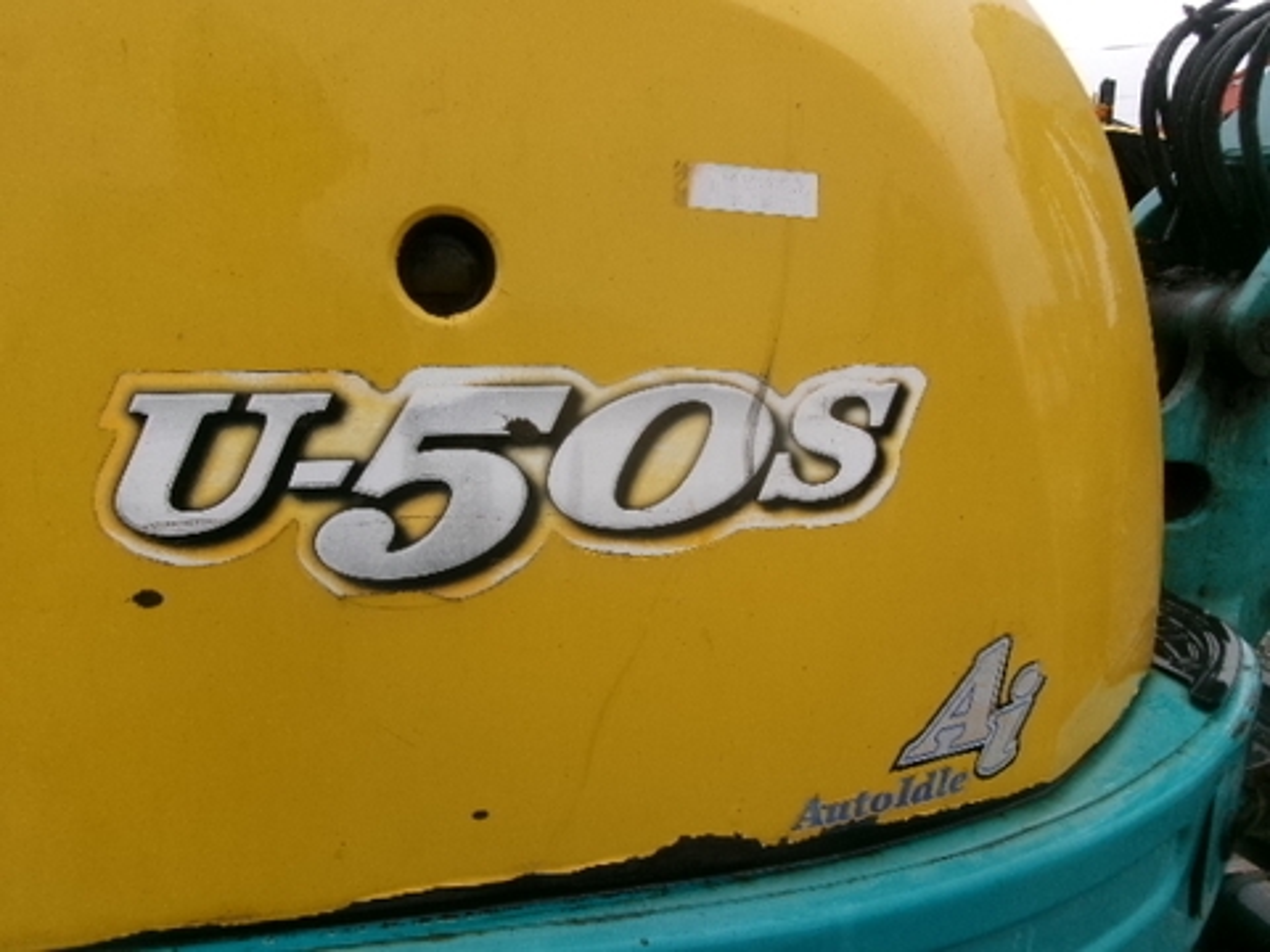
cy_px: 476
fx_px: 1027
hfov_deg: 63.4
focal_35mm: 28
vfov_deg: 49.7
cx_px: 635
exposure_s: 1/240
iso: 100
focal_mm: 5.1
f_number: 3.9
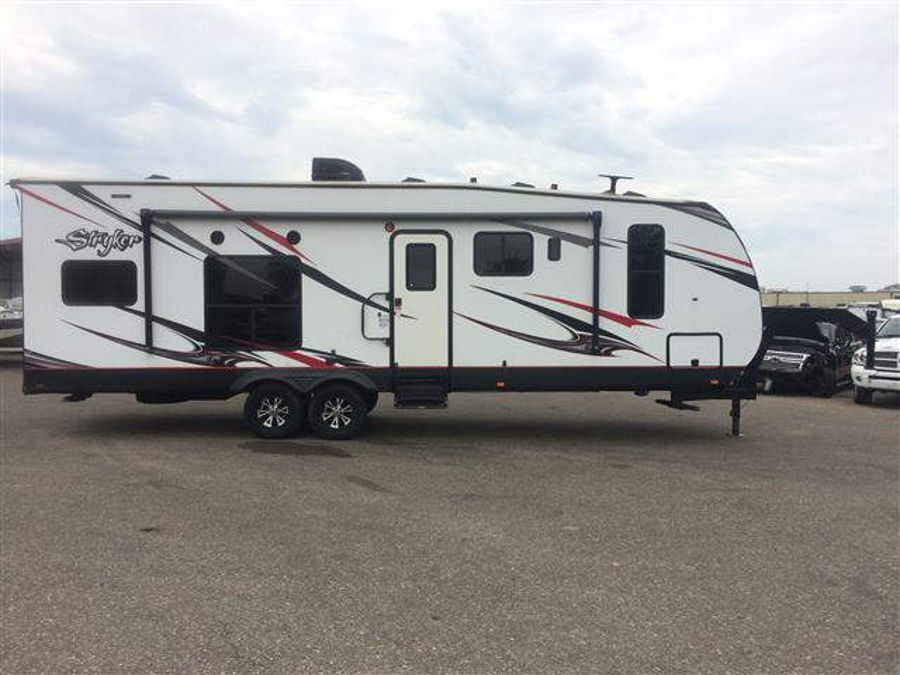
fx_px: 754
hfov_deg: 61.7
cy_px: 338
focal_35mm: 29
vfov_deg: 48.2
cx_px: 450
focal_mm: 4.15
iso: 32
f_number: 2.2
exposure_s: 1/1520
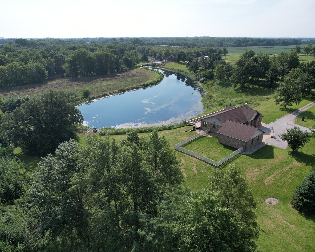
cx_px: 158
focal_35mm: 25
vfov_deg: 56.8
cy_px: 127
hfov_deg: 68.1
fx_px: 233
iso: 100
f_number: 2.8
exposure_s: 1/2000
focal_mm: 8.38
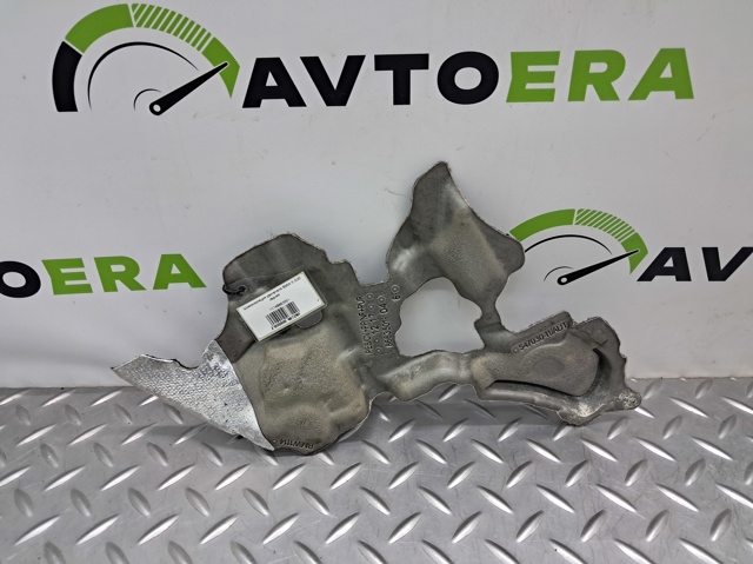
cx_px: 376
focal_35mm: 27
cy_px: 282
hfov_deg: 65.4
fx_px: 587
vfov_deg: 51.3
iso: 160
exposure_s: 1/60
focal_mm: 4
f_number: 1.8
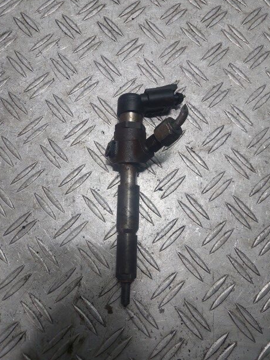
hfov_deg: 53.1
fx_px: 270
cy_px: 179
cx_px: 136
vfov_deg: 67.3
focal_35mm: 26
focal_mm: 5.23
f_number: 1.8
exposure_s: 1/100
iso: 64
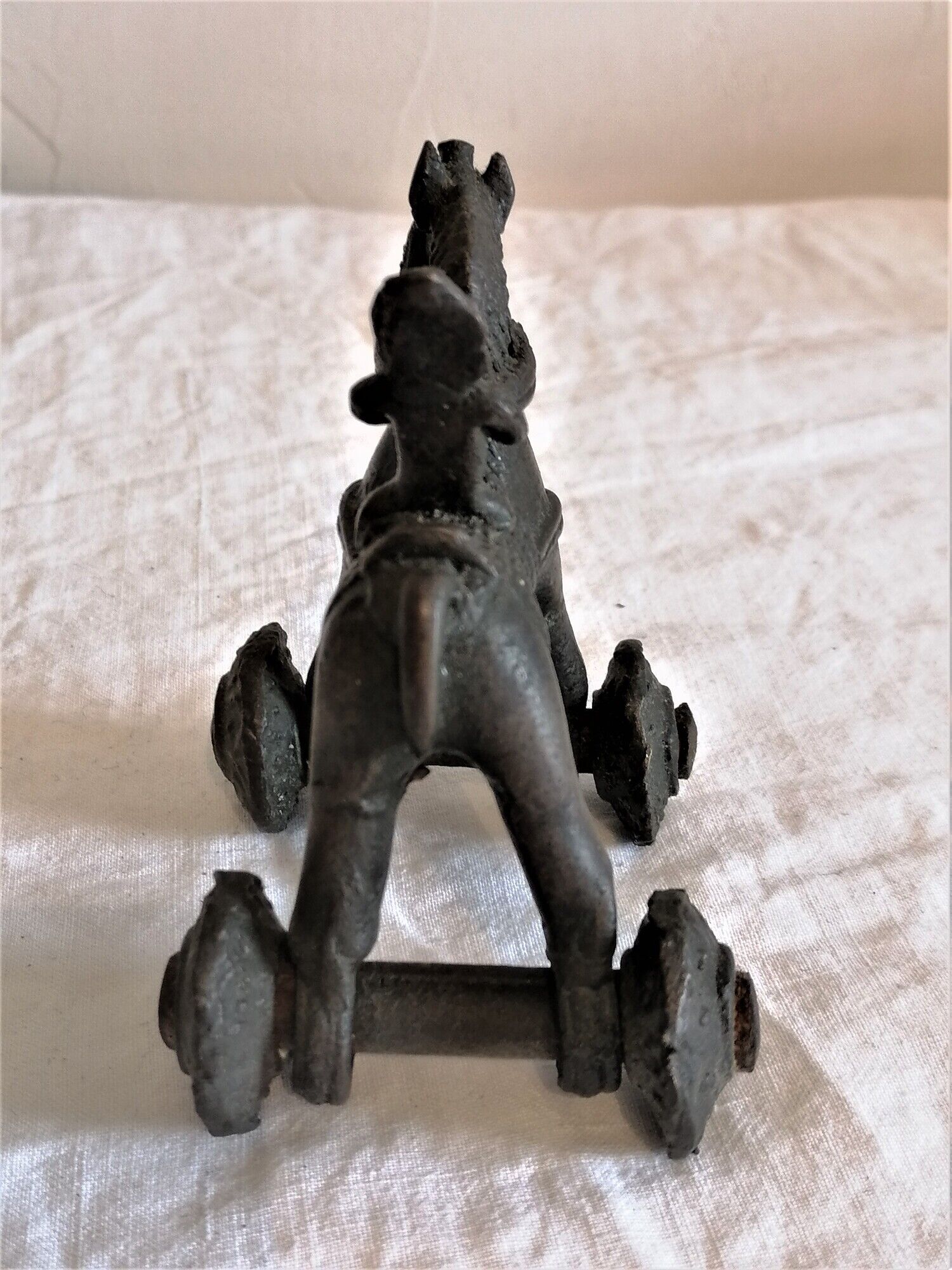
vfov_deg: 42.9
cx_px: 476
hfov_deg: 32.9
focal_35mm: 44
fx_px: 1613
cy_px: 635
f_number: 1.8
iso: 80
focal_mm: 5.4
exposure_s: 1/33.3
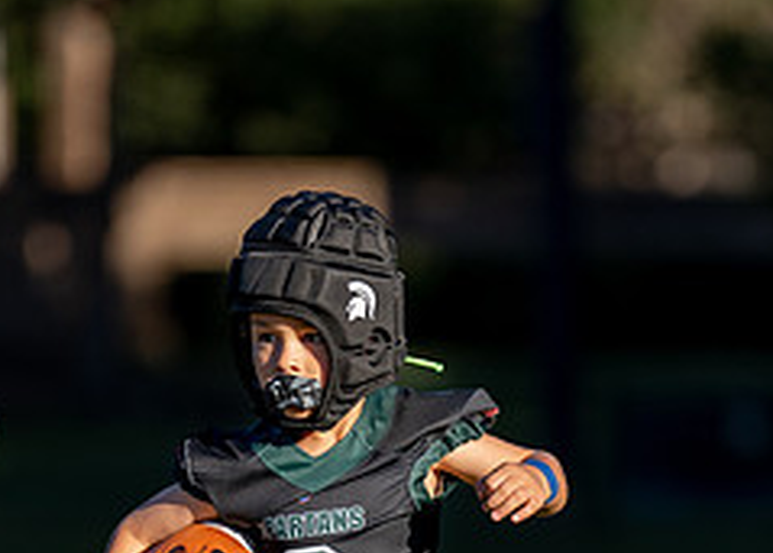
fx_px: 17529
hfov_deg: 2.5
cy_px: 617
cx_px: 488
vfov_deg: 1.8
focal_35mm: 798
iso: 100
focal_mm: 200
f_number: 2.8
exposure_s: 1/2000
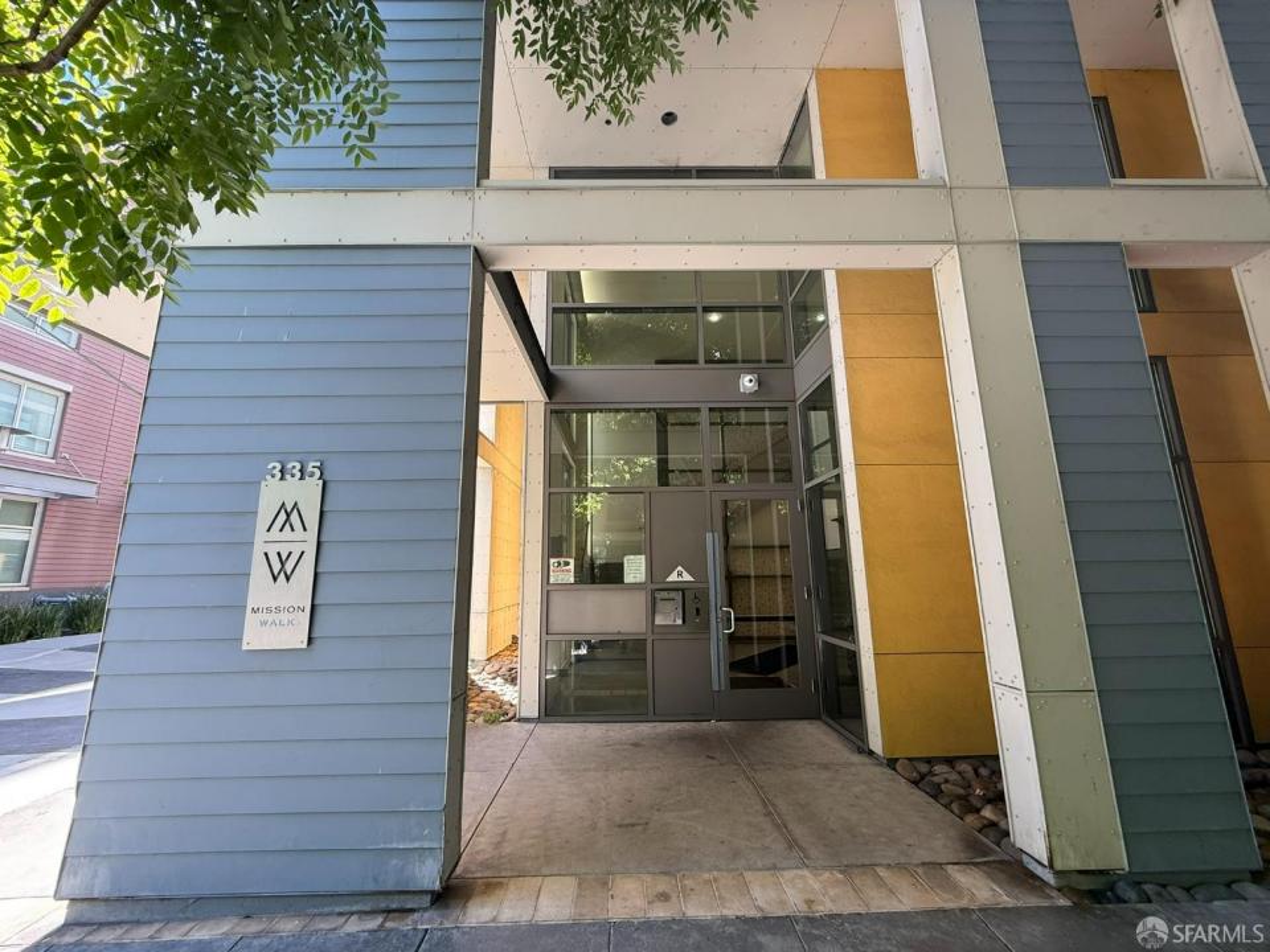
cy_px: 476
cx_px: 635
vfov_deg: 85.7
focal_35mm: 14
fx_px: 514
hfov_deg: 102.1
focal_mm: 2.22
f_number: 2.2
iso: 64
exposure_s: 1/99
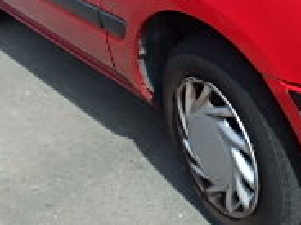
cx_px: 324
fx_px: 635
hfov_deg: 25.0
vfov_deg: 19.6
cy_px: 2
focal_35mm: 73
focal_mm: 3.7
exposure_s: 1/800
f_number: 3.5
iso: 125
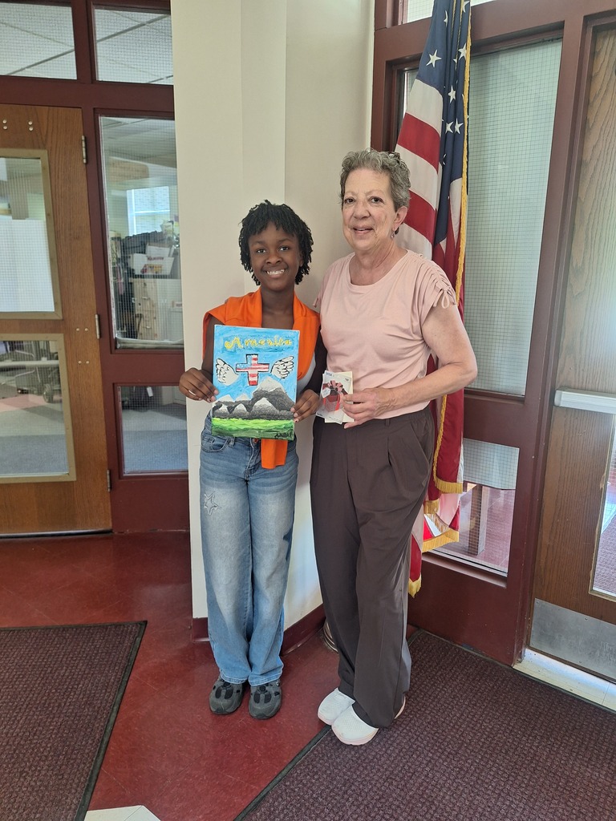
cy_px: 410
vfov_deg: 73.9
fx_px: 546
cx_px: 308
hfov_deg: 58.9
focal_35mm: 23
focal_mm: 5.54
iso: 200
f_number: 1.8
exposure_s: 1/30
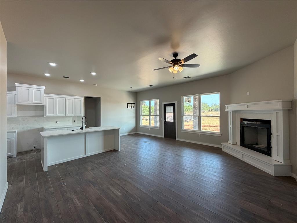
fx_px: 120
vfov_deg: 85.7
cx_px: 148
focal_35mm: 14
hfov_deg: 102.1
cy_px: 112
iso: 125
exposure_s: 1/120
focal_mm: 2.22
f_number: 2.2
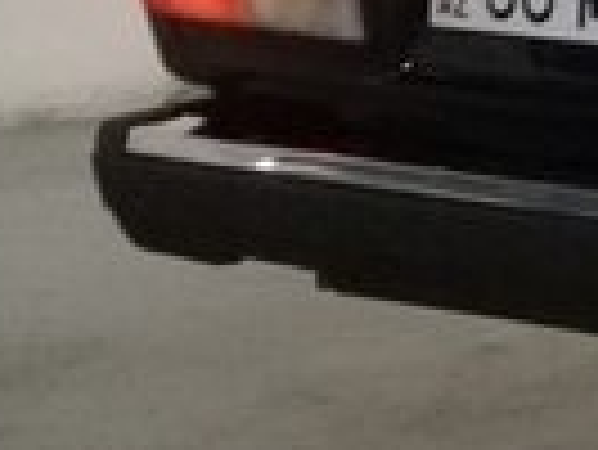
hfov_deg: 10.9
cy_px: 83
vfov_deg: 9.6
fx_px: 2663
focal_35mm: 154
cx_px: 1416
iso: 250
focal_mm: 3.3
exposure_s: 1/17
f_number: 2.2
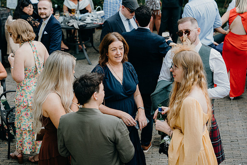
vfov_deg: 19.5
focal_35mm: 70
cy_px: 82
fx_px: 480
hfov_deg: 28.8
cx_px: 124
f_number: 3.5
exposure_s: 1/200
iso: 125
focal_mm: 70
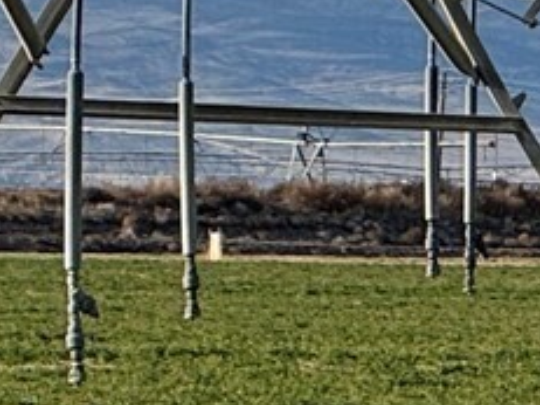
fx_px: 12957
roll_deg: -1.2
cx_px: 856
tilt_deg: -0.4
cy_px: -7
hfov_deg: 2.4
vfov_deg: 1.8
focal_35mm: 831
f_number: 2.8
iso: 50
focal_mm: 15.66
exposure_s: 1/1613
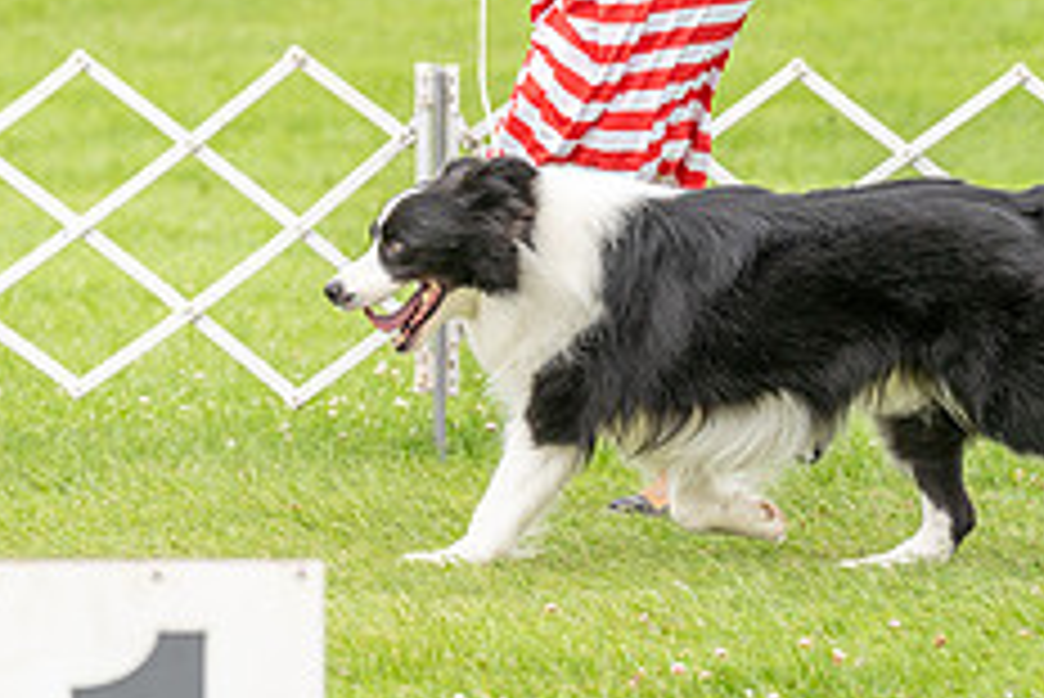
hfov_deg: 5.0
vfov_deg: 3.4
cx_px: 454
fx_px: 11897
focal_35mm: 410
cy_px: -65
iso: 400
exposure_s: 1/800
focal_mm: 164
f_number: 5
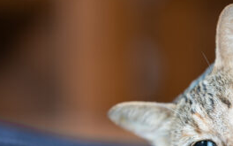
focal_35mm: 164
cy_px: 85
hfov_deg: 12.7
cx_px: 216
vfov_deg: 8.0
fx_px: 1041
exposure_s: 1/2
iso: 100
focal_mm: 85
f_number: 2
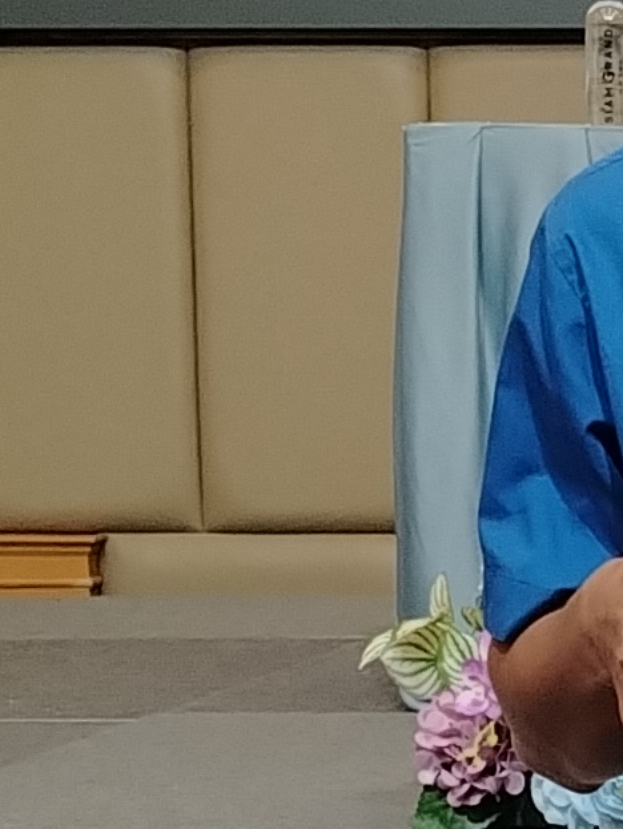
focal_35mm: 154
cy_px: 707
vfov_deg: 12.7
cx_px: 1030
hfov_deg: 9.3
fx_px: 3692
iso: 1459
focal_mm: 5.25
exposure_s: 1/100
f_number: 1.75
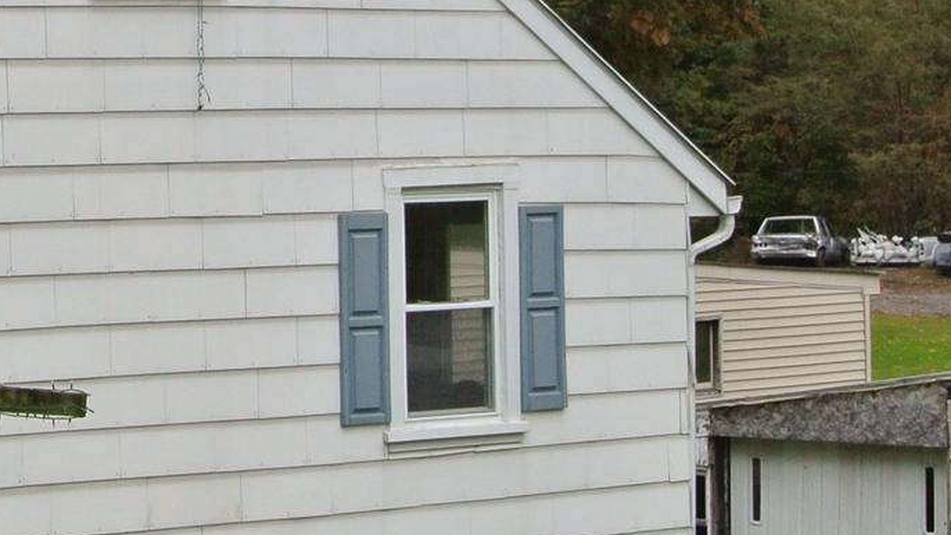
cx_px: -305
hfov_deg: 11.0
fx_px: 4817
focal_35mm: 191
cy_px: 161
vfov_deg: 6.4
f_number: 7.1
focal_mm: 22.7
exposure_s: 1/60
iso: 400
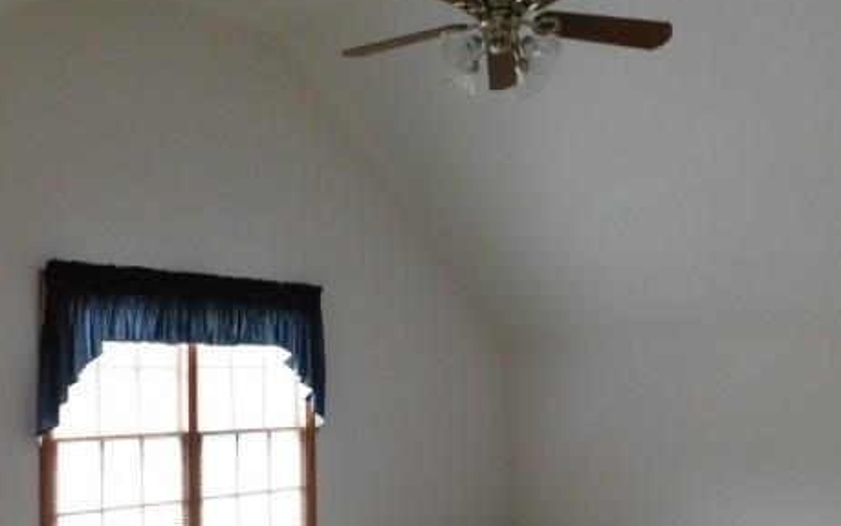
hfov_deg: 56.7
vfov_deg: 36.6
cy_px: 383
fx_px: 779
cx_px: 394
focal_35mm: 34
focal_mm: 4
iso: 320
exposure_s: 1/2000
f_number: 3
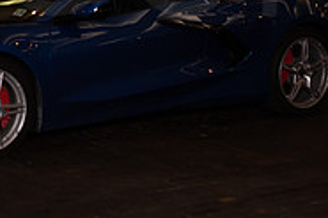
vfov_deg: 12.2
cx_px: 69
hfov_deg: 18.4
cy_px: -35
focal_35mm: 110
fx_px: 1001
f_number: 1.4
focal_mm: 35
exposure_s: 1/640
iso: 800
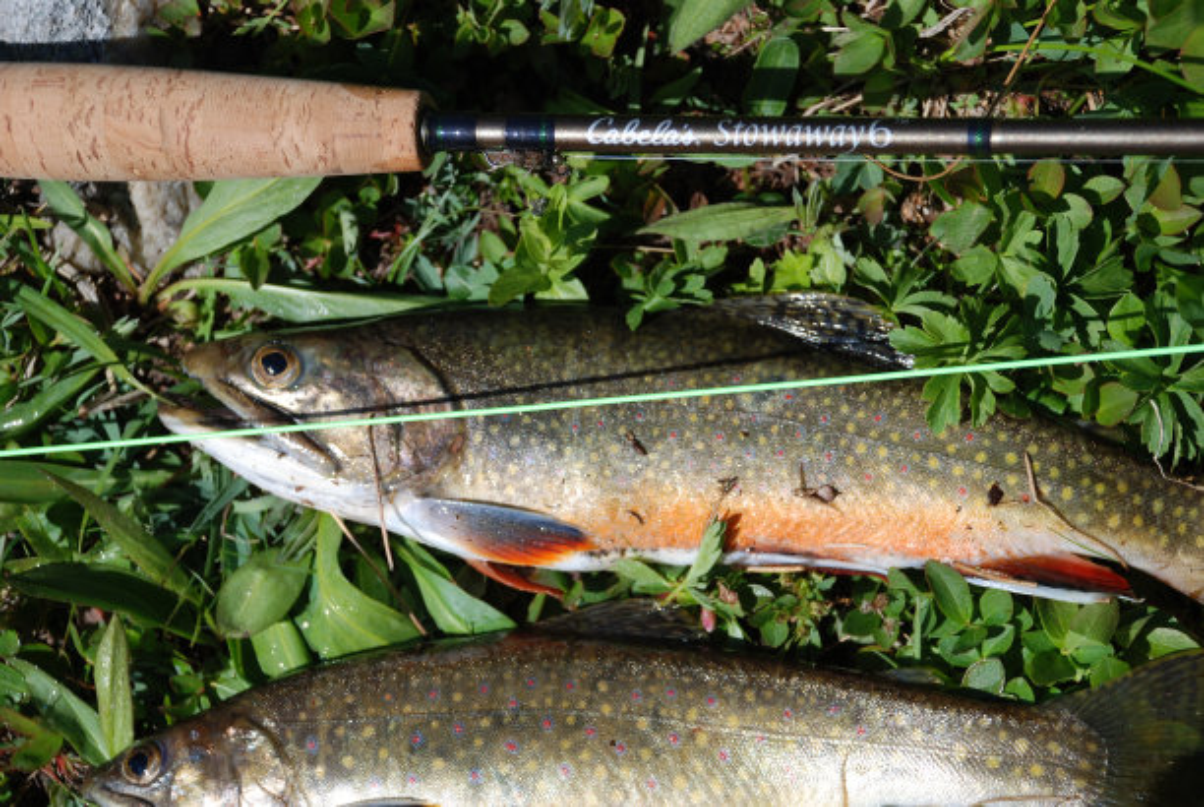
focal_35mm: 105
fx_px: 3517
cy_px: 404
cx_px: 602
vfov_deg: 13.1
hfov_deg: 19.4
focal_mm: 70
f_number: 5.6
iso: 125
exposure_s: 1/500
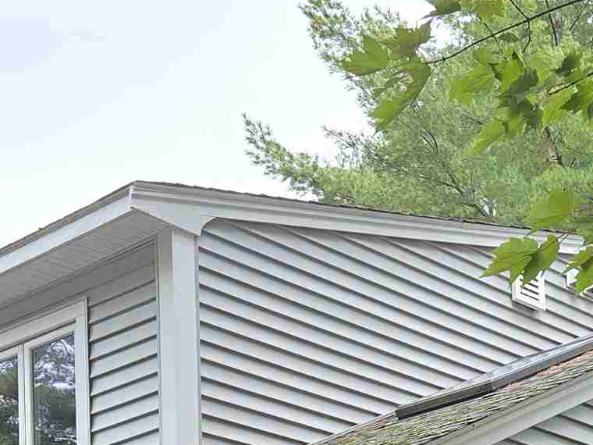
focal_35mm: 93
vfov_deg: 14.3
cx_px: 562
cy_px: 754
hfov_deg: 20.5
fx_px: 1593
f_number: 1.8
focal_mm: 5.4
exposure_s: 1/180
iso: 50
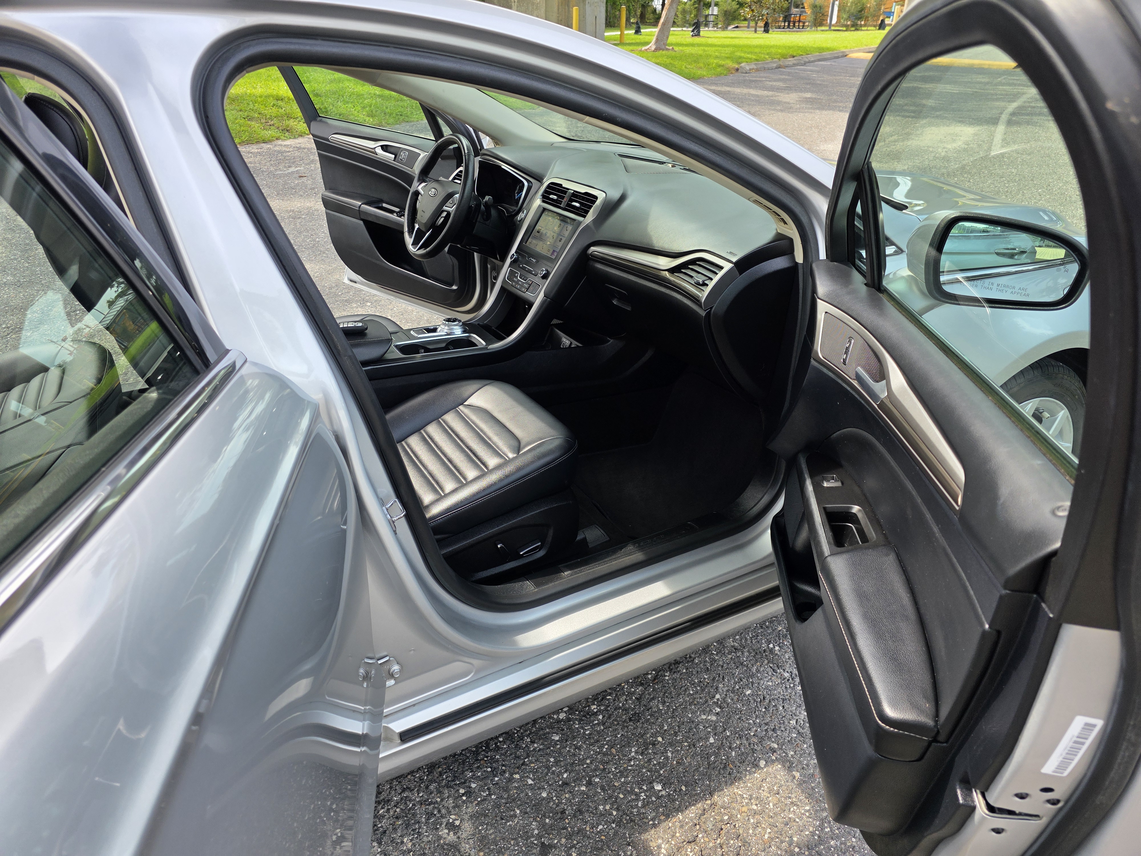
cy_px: 428
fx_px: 758
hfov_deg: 73.9
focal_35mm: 23
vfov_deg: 58.9
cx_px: 570
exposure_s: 1/359
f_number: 1.7
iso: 40
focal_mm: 6.3
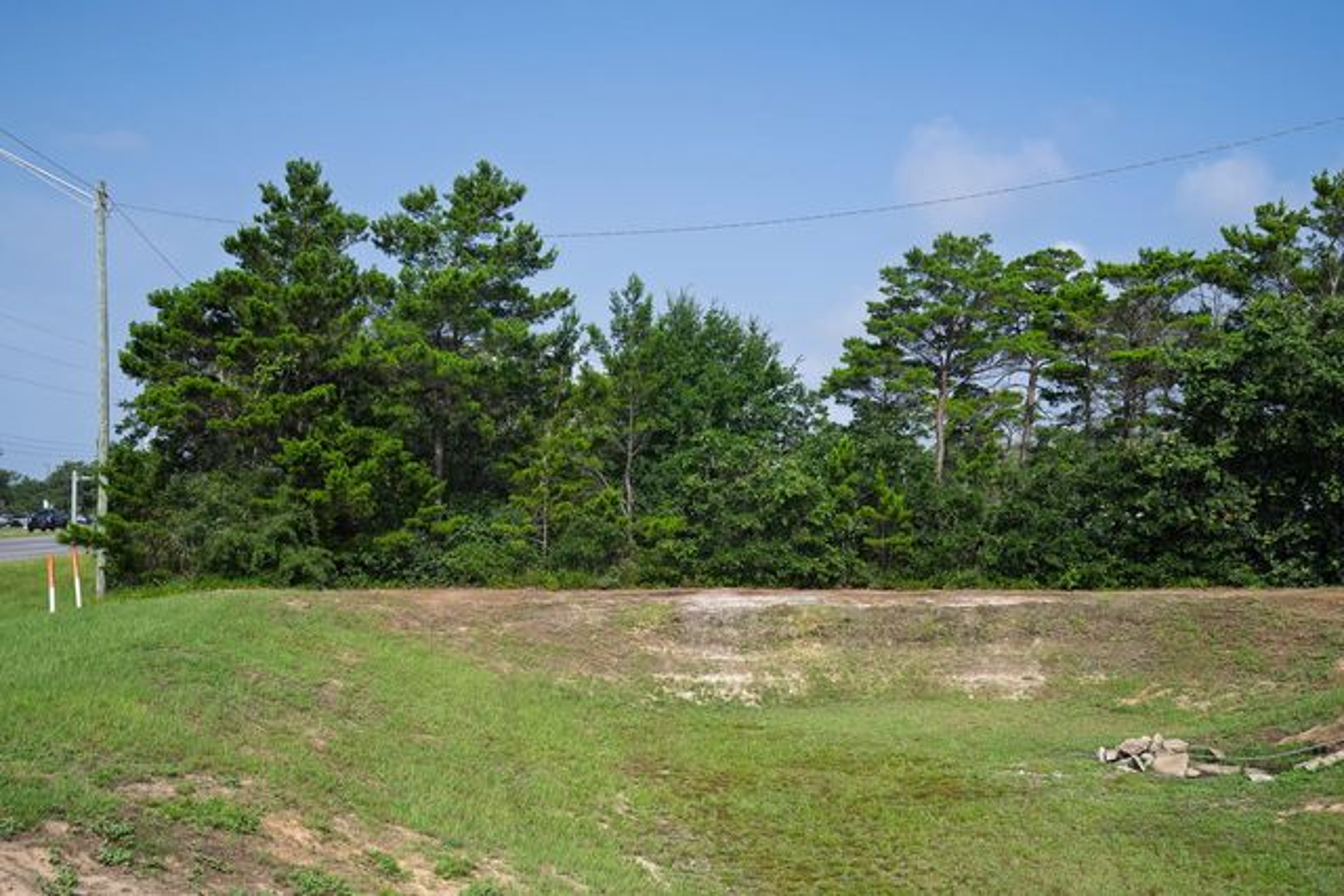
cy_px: 448
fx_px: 1456
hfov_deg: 49.5
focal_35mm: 39
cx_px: 672
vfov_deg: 34.2
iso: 100
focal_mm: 39
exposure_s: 1/320
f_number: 6.3
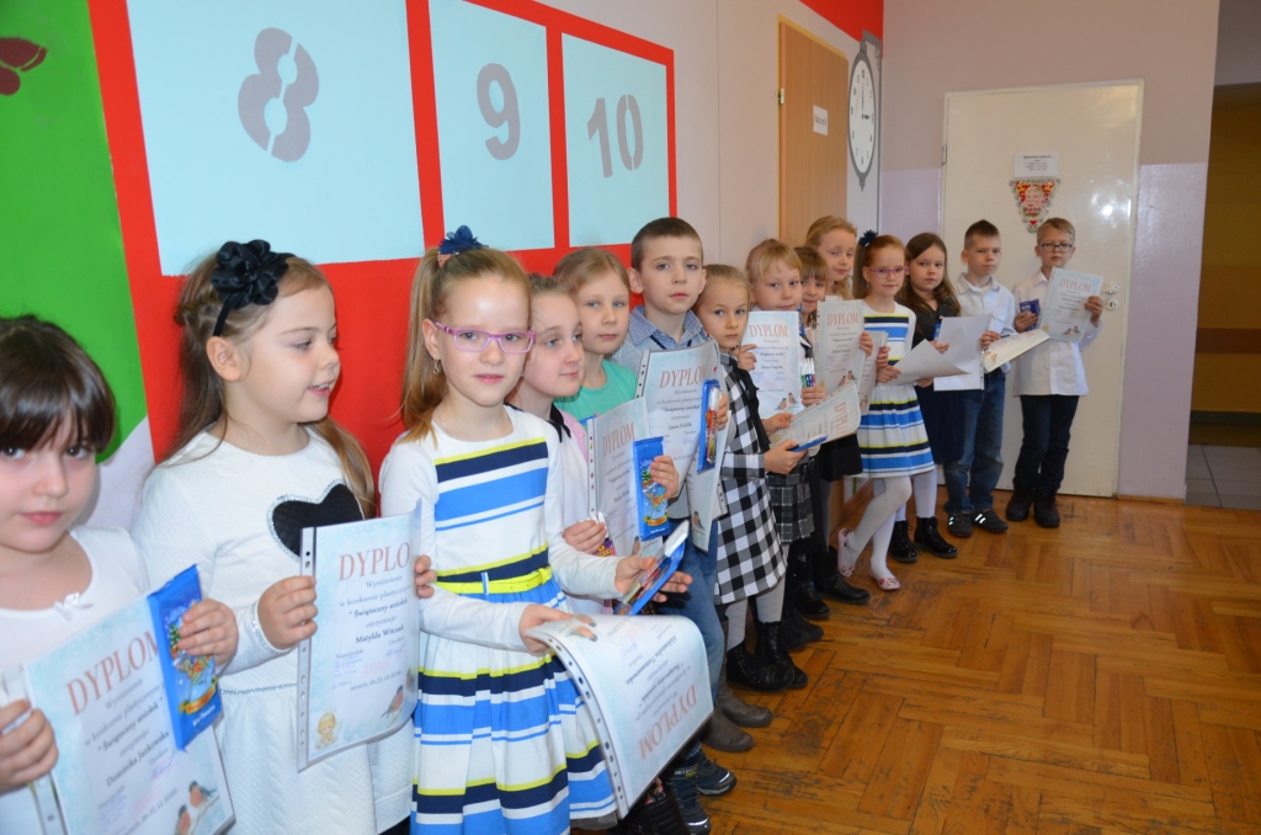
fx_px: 944
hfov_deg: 67.5
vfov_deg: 47.7
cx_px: 630
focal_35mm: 27
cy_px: 418
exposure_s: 1/60
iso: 640
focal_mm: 18
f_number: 3.5
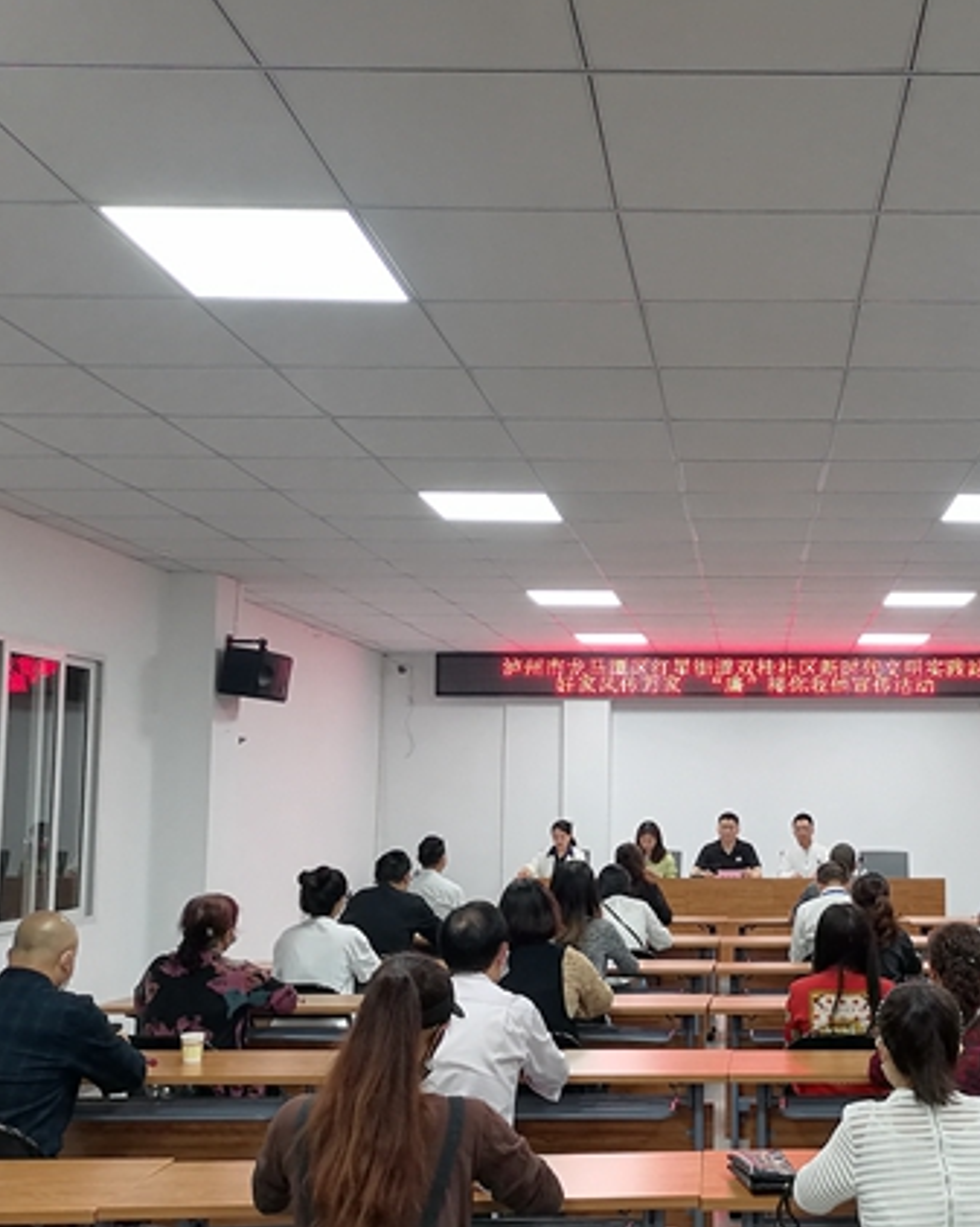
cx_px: 768
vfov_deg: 45.7
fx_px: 1452
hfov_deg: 36.2
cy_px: 680
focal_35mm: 40
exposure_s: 1/60
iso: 160
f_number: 1.8
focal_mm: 5.3
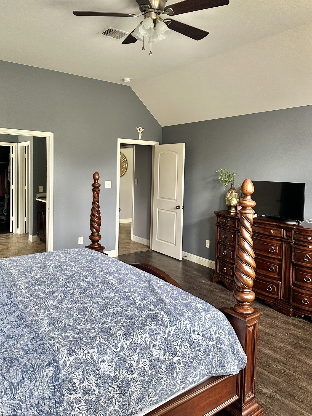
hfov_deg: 51.3
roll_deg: -2.2
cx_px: 141
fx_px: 324
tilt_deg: -2.9
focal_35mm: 27
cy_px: 184
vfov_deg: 65.1
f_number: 1.78
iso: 250
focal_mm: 6.86
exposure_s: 1/93
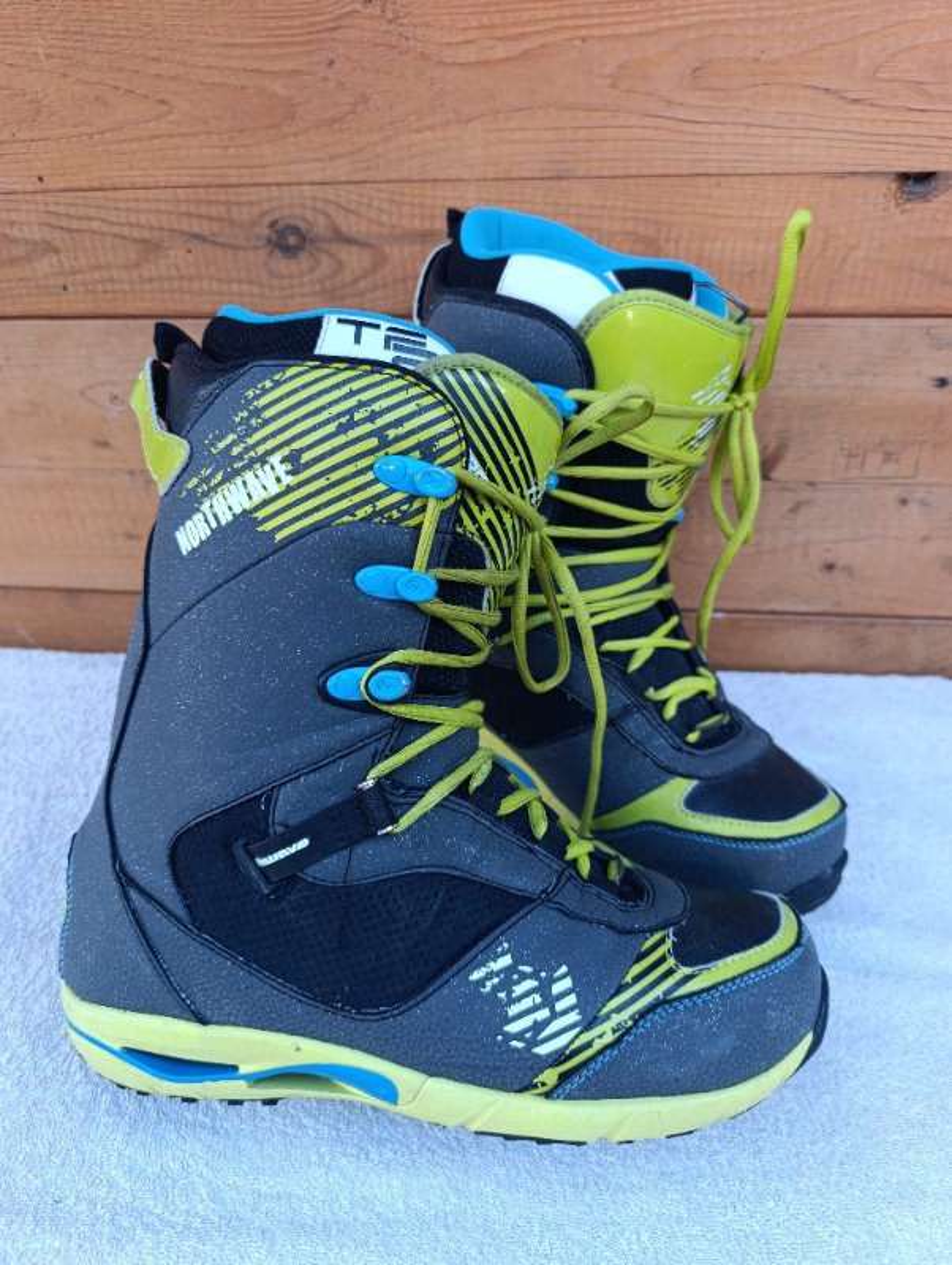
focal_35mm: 23
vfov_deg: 73.9
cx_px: 476
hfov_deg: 59.0
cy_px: 632
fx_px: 842
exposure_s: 1/100
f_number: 1.6
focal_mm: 6.14
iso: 250
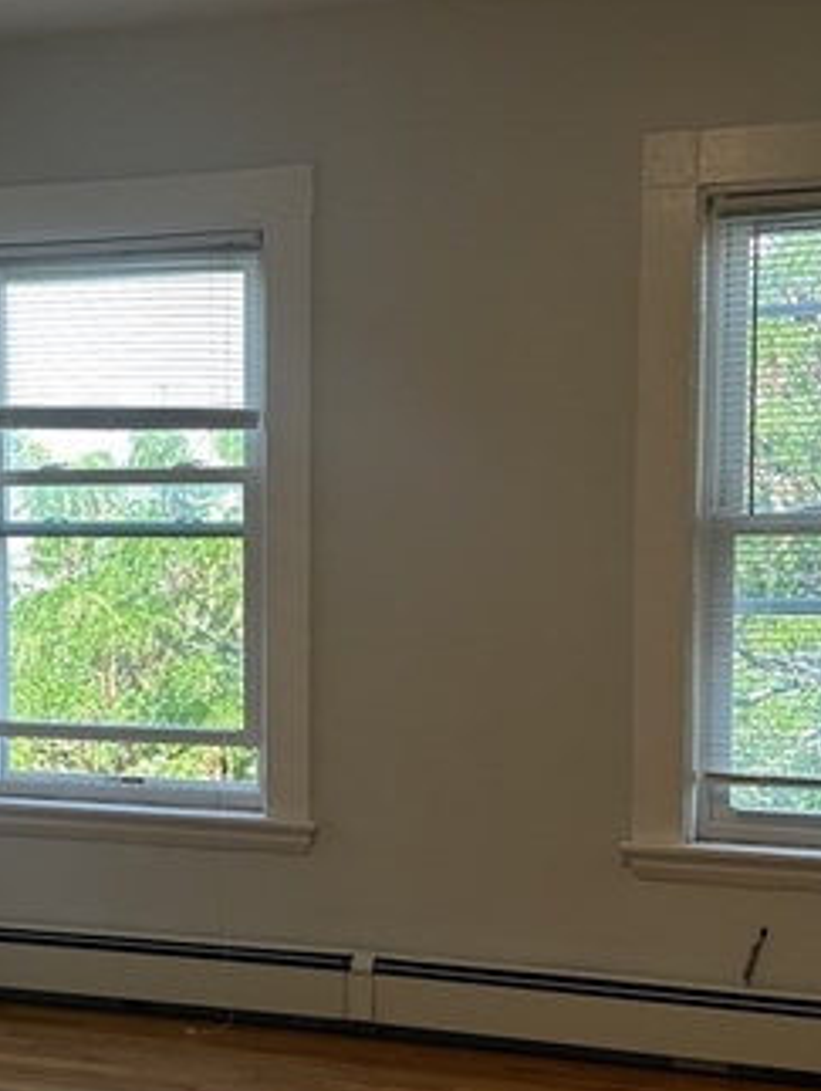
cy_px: 628
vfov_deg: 33.7
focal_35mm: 57
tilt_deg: -1.7
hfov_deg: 25.5
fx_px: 1799
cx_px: 233
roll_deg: -1.6
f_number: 1.78
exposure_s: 1/120
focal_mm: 6.86
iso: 80
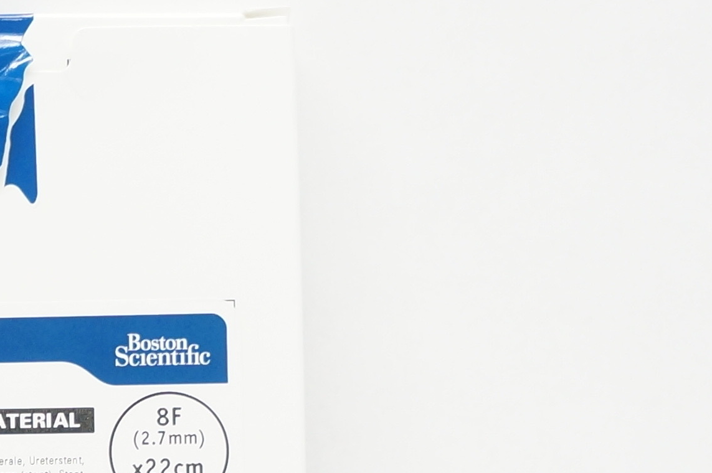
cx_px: -28
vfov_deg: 11.5
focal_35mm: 116
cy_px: 606
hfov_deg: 17.2
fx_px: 2292
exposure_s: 1/60
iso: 400
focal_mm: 18
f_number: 4
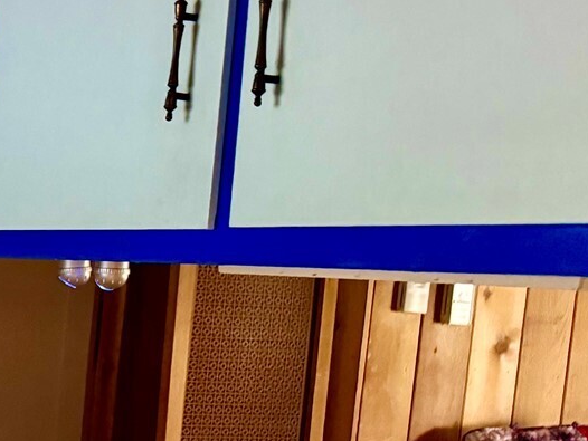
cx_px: -264
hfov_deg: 22.5
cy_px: 365
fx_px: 1241
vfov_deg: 19.9
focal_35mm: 73
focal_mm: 6.76
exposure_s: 1/32
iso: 1000
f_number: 1.78
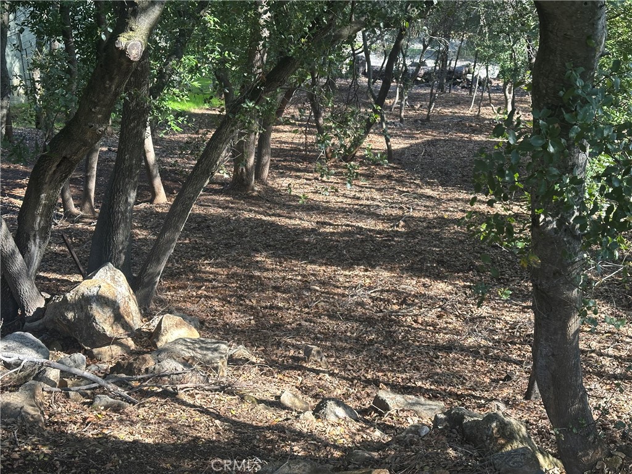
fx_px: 876
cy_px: 237
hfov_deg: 39.7
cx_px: 316
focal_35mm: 48
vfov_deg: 30.3
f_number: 1.78
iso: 50
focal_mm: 6.86
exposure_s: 1/214
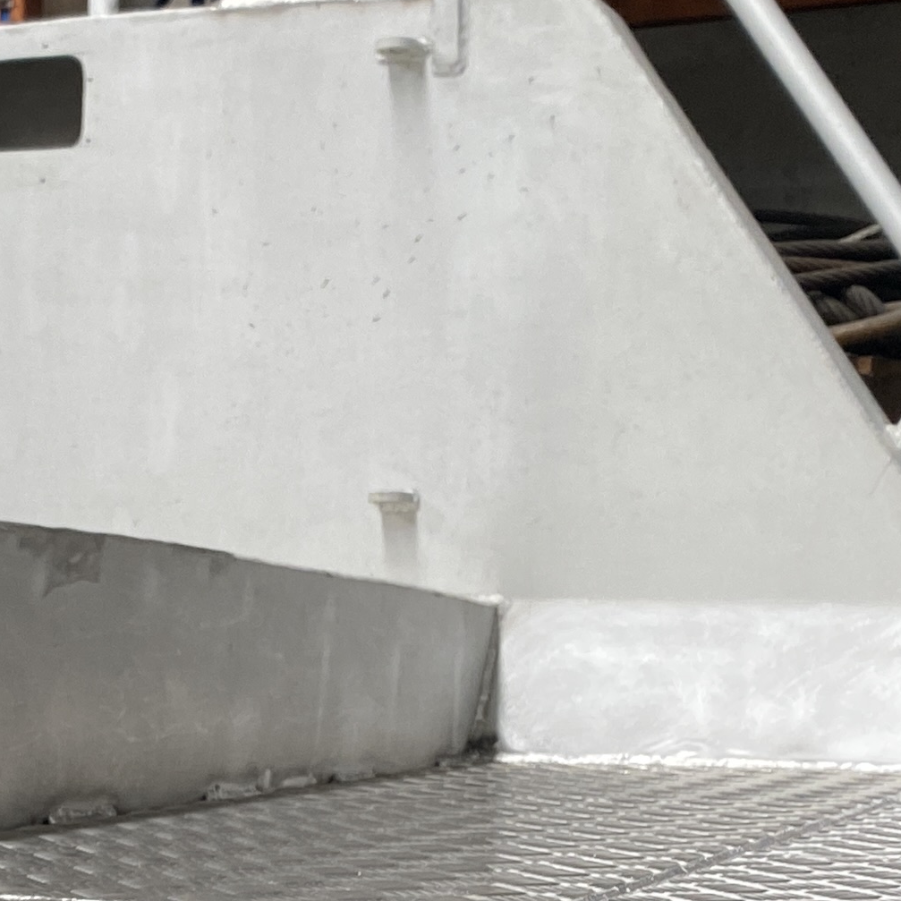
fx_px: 2709
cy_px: 973
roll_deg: +0.4
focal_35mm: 92
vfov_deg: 18.2
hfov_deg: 18.4
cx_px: -19
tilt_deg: -8.4
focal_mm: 4.25
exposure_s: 1/100
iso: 80
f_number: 1.8
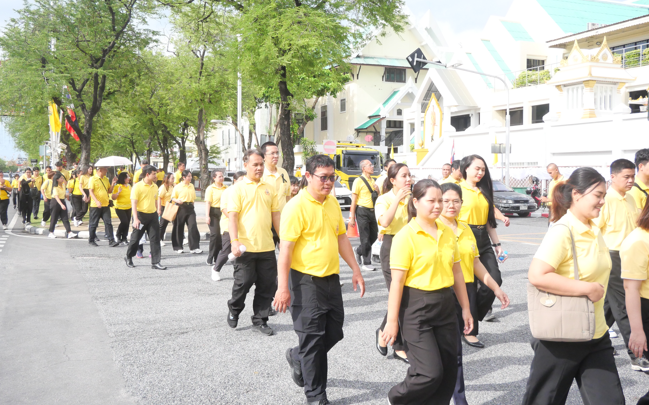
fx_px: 637
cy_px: 187
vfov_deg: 35.3
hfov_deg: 54.0
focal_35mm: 36
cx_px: 325
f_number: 5
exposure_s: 1/4000
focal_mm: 17
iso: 2000
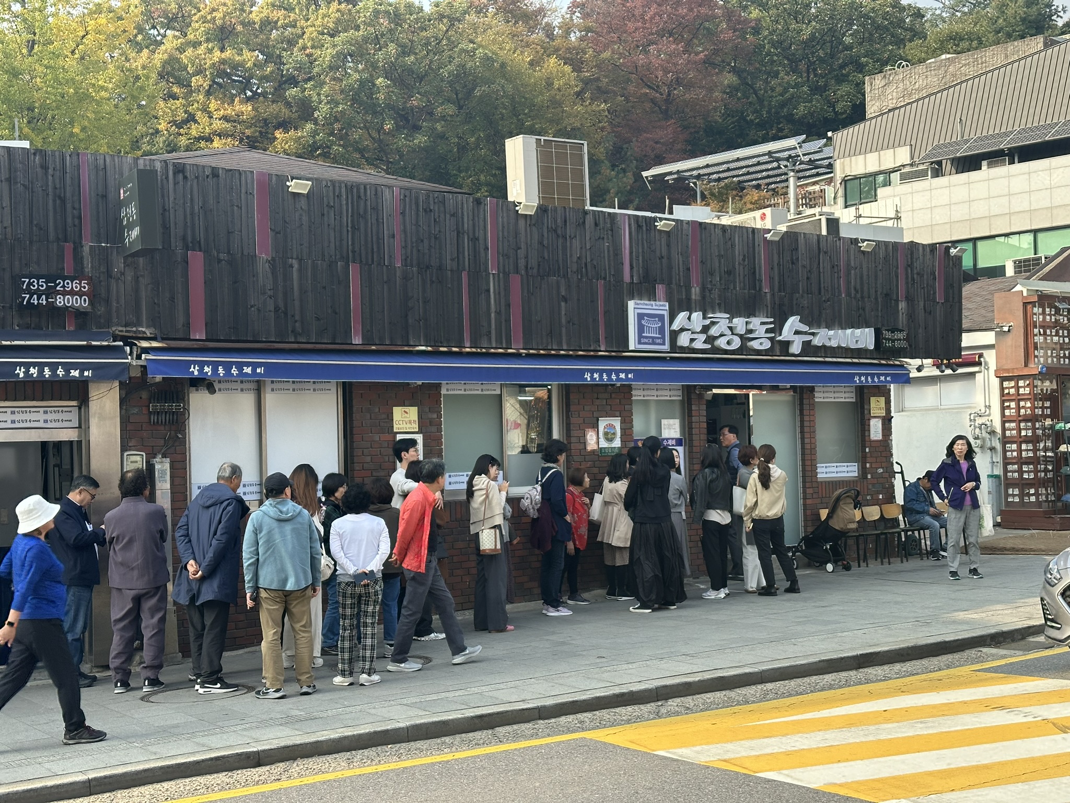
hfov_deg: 39.7
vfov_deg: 30.3
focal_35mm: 48
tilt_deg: +1.2
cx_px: 535
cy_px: 402
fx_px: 1484
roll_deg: +1.2
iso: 64
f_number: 1.78
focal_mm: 6.86
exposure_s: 1/1157
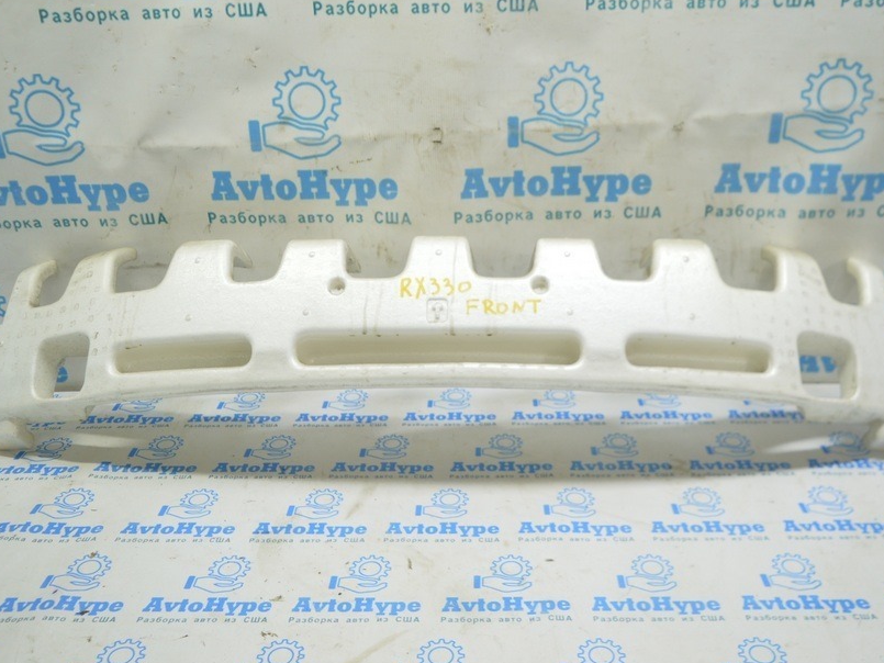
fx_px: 843
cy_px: 307
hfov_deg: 55.3
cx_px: 461
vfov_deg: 42.9
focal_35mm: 33
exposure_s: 1/40
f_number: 3.5
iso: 400
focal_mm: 18
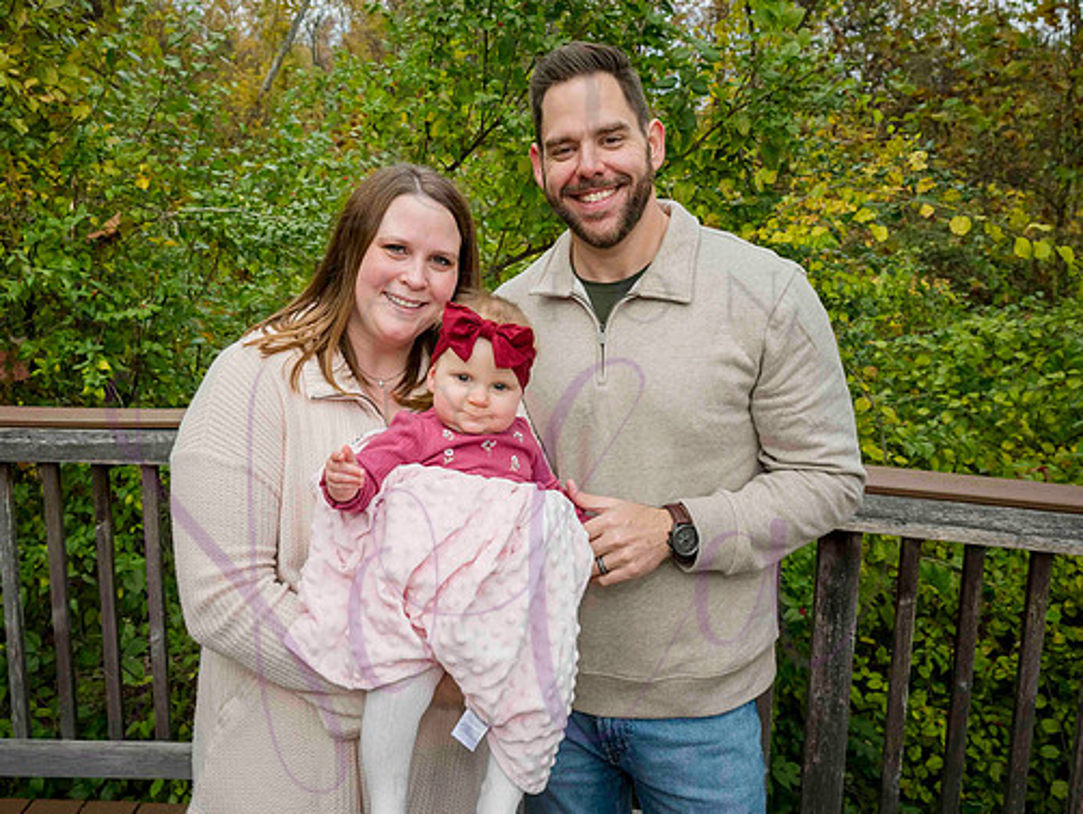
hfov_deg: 56.6
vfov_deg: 43.9
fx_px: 1002
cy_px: 319
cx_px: 460
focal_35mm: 32
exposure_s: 1/640
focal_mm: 24
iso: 400
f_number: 6.3
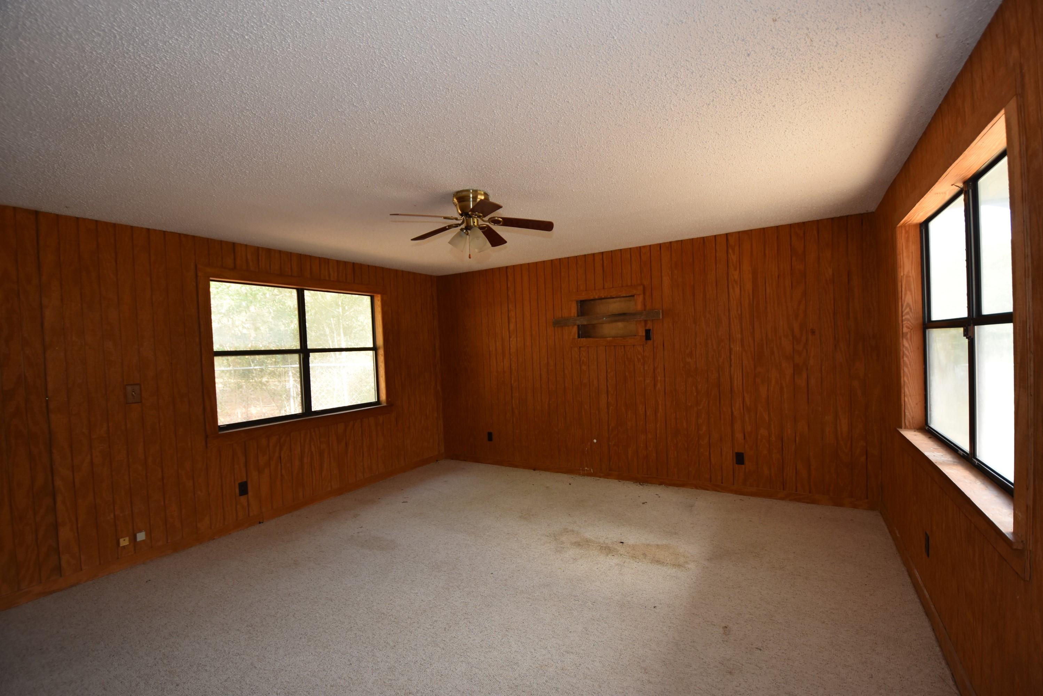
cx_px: 522
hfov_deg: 100.4
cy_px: 348
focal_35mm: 15
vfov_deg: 77.4
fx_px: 435
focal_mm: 10
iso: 400
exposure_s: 1/60
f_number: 4
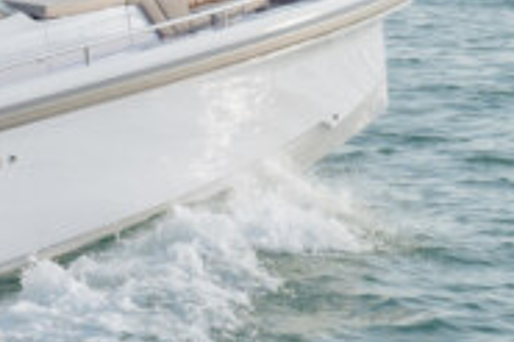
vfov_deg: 6.6
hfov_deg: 9.5
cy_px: 67
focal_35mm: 208
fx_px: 2967
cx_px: -389
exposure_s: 1/2000
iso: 200
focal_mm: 50
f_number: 4
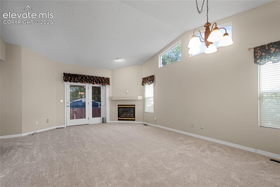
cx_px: 140
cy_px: 94
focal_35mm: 15
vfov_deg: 77.5
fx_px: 117
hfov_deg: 100.3
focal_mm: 10
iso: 200
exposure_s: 1/10
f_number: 3.5
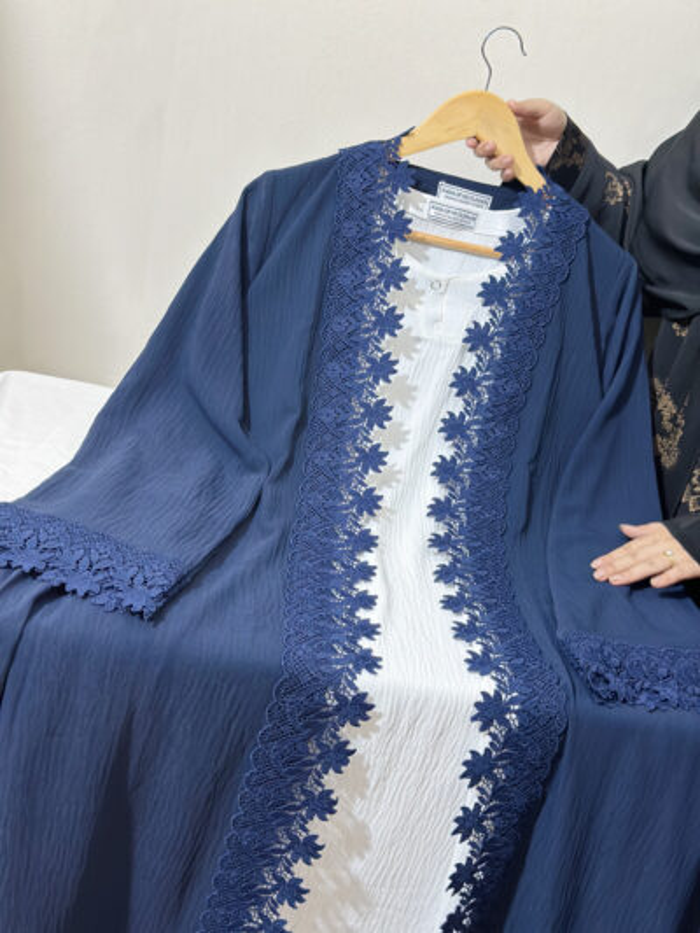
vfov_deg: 39.6
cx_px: 350
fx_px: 1294
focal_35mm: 48
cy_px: 466
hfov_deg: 30.3
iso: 320
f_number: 1.78
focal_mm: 6.86
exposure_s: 1/60
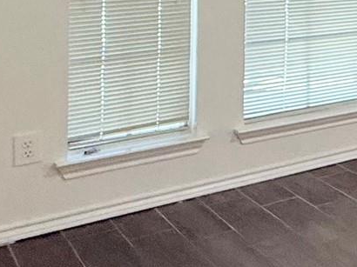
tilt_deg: +1.2
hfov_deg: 17.4
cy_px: -86
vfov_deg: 19.3
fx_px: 721
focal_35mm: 70
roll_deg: -0.4
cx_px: 754
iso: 320
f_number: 2.2
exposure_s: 1/60
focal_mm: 2.22
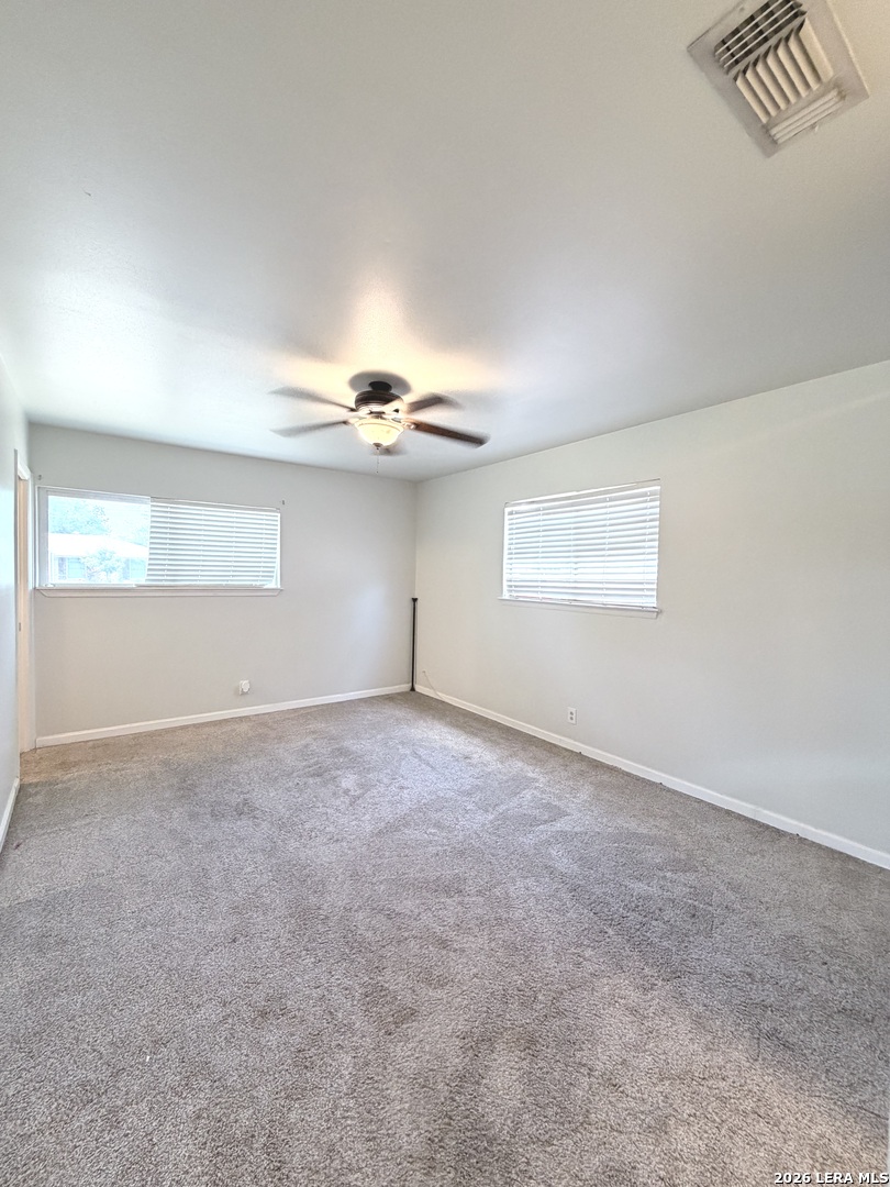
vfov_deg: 102.1
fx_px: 480
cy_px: 594
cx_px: 445
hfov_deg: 85.7
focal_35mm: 14
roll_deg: -0.8
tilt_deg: -1.9
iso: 250
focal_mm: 2.22
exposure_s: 1/60
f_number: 2.2
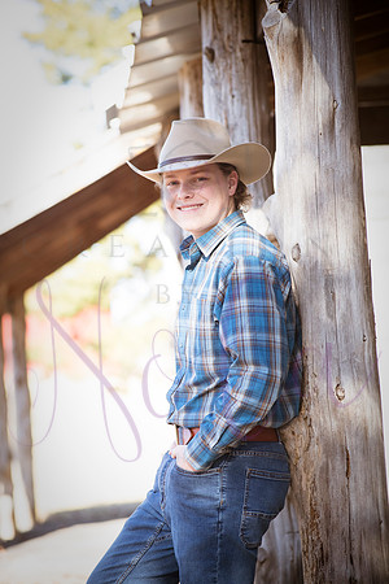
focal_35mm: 145
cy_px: 292
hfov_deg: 9.5
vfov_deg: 14.2
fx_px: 2350
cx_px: 194
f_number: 5
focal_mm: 145
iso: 800
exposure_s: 1/500
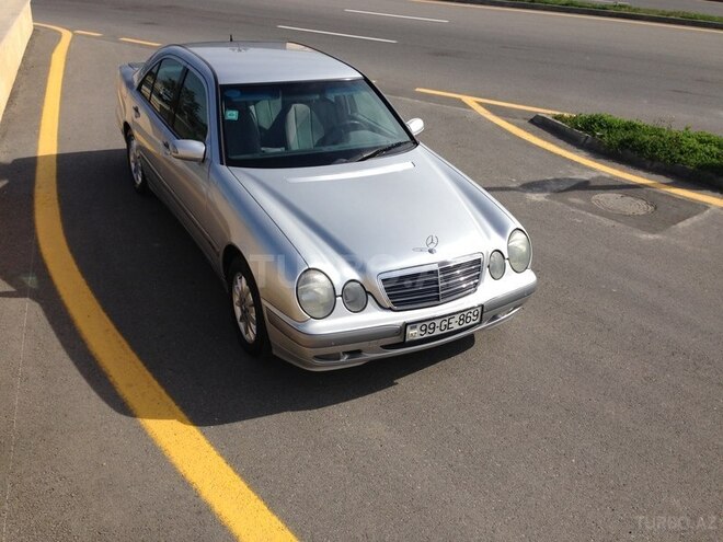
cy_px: 271
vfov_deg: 42.9
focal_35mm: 33
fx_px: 689
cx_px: 362
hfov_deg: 55.4
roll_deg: -2.5
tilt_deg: -28.7
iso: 50
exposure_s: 1/2088
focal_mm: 4.12
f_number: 2.4
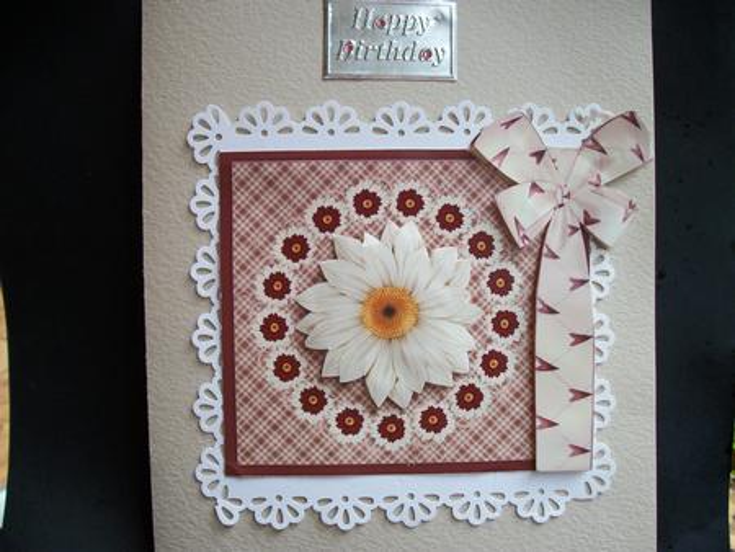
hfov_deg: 56.8
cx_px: 368
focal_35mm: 32
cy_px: 276
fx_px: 680
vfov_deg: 44.2
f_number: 2.9
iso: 80
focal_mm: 5.7
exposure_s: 1/320
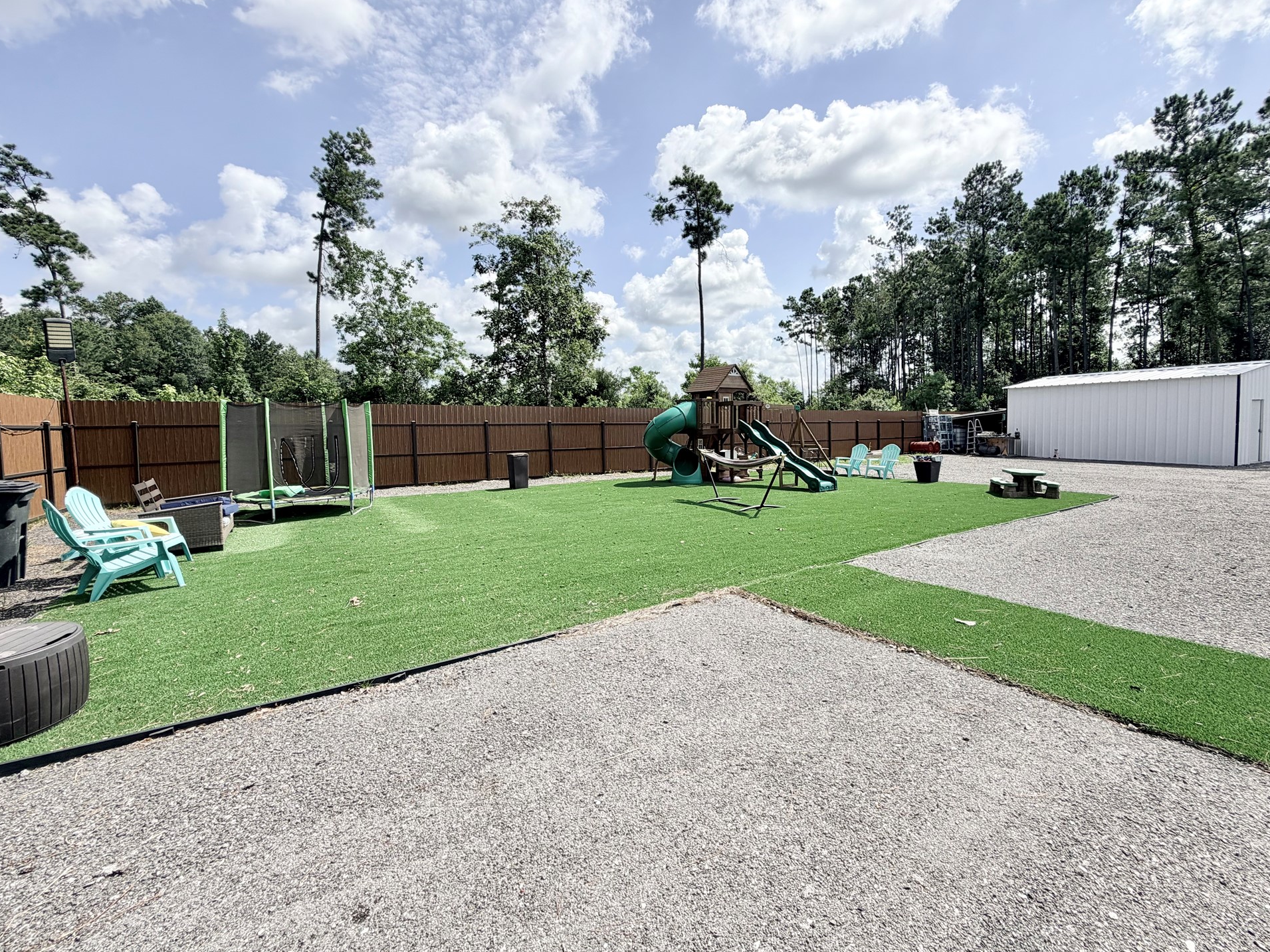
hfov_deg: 98.1
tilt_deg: -2.8
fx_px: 550
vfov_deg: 81.7
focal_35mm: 15
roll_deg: +1.4
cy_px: 446
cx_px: 665
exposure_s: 1/1087
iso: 20
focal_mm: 2.22
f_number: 2.2
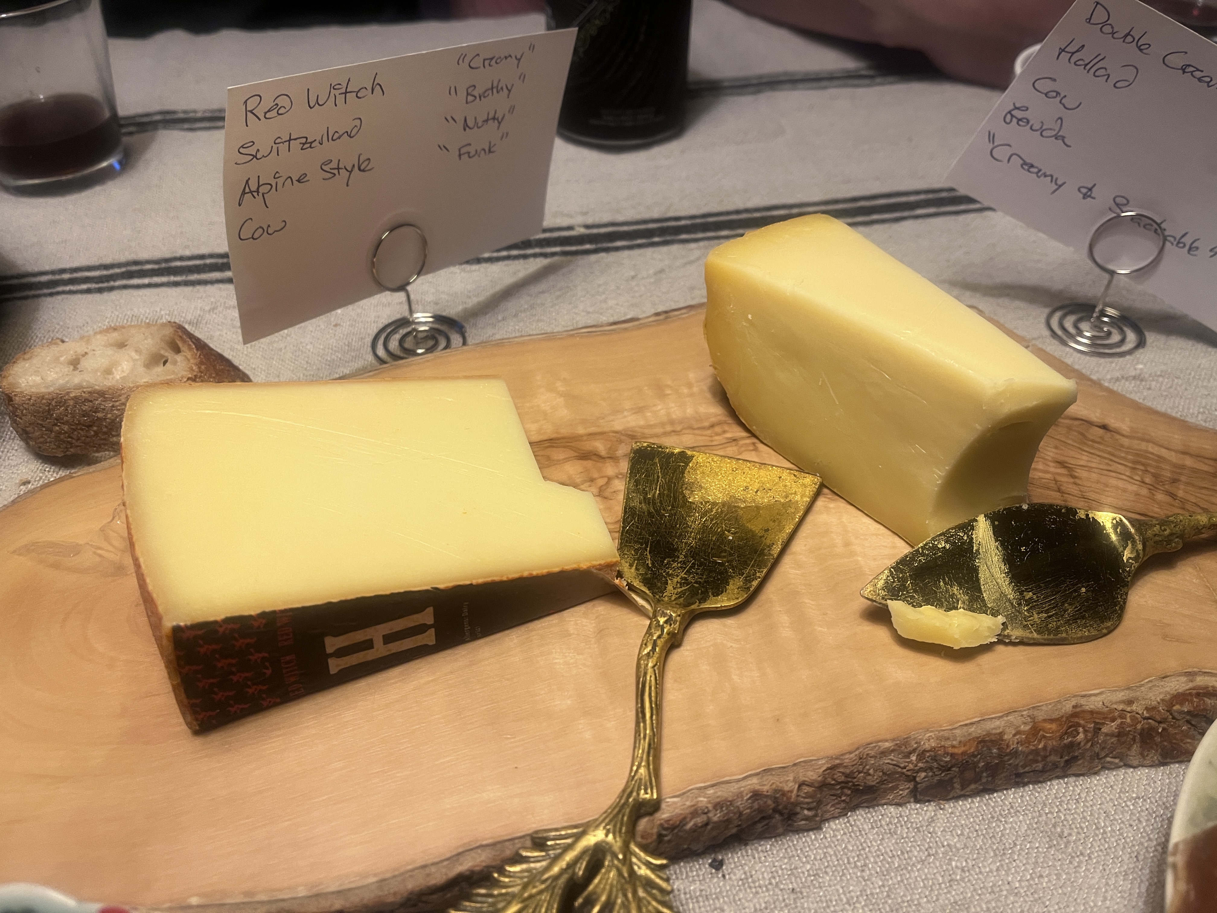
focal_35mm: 26
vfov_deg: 53.1
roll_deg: -0.6
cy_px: 456
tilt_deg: -42.7
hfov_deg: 67.3
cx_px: 608
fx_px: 914
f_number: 1.6
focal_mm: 5.1
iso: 100
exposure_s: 1/60
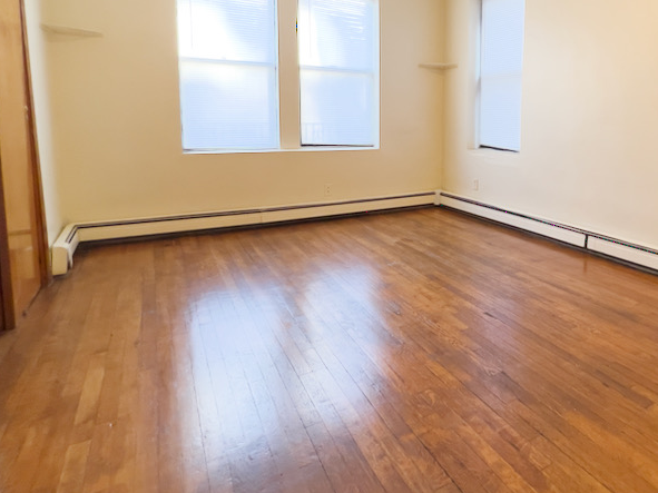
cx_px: 462
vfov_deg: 59.4
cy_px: 158
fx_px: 418
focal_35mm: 22
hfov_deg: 73.0
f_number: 1.8
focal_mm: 1.57
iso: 125
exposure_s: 1/60
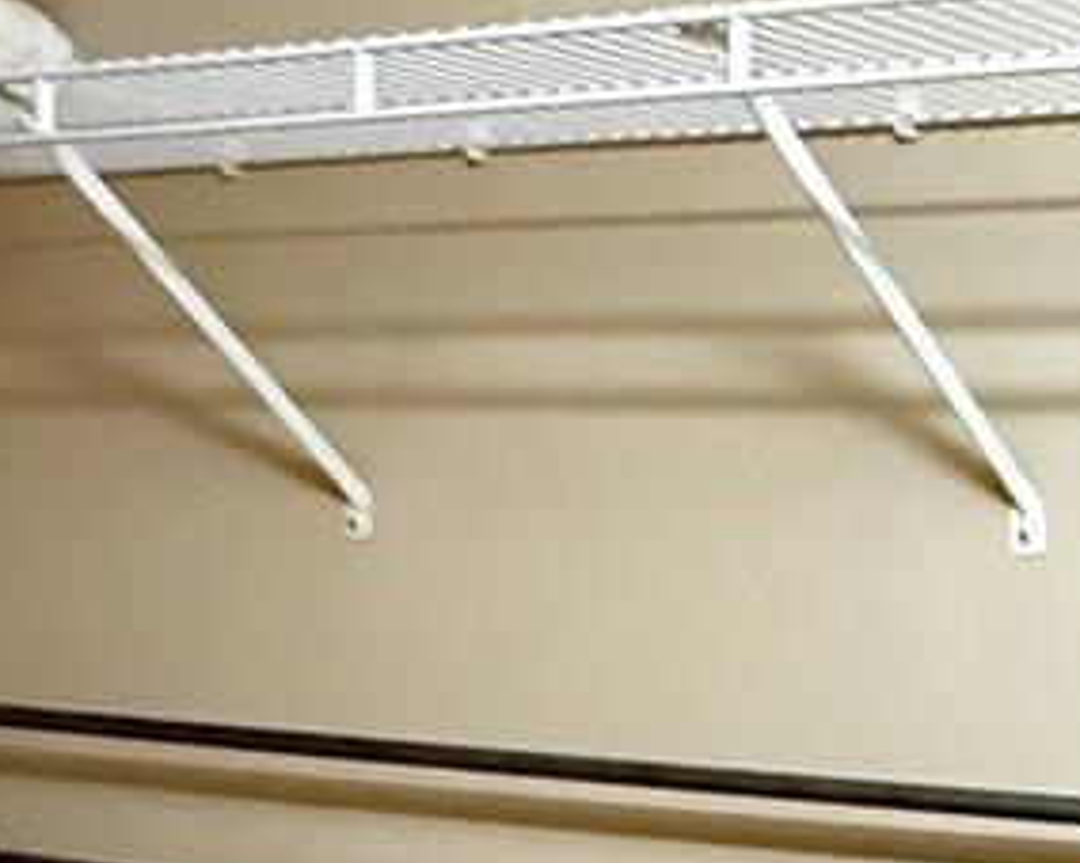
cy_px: 753
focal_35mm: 77
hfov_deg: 21.7
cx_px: 1502
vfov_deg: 19.6
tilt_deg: -4.6
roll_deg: -1.9
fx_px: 2460
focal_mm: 2.22
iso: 1250
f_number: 2.2
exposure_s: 1/60
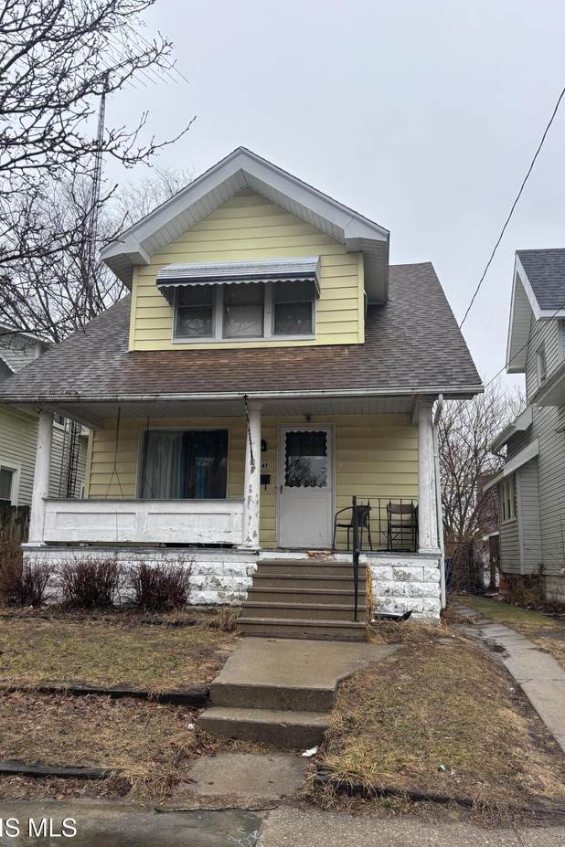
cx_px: 270
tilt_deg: +10.8
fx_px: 659
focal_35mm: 28
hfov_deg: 46.4
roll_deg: -1.1
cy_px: 429
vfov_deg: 65.5
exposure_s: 1/997
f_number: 1.6
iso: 50
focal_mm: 5.96
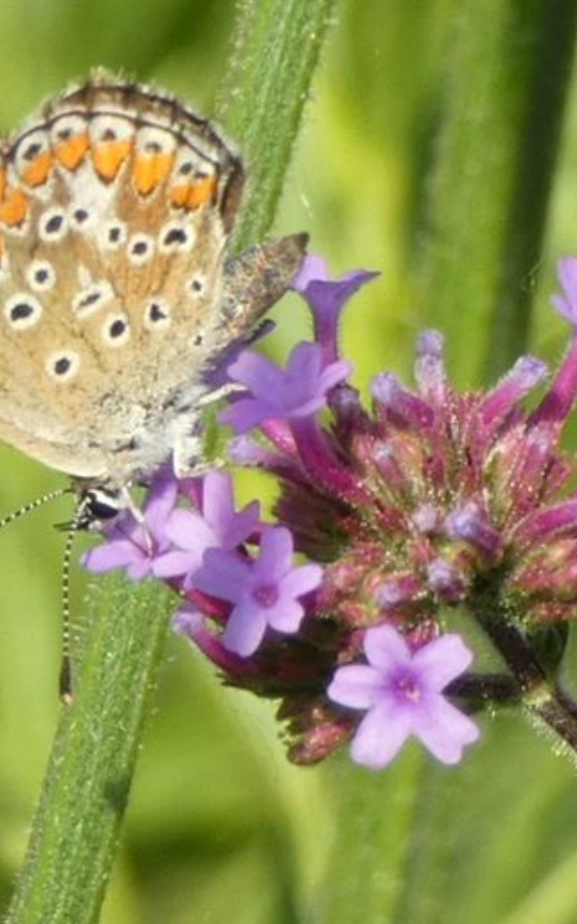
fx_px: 9088
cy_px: 404
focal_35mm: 361
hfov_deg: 3.6
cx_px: 247
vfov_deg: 5.8
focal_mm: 36.8
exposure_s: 1/100
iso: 80
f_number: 5.5
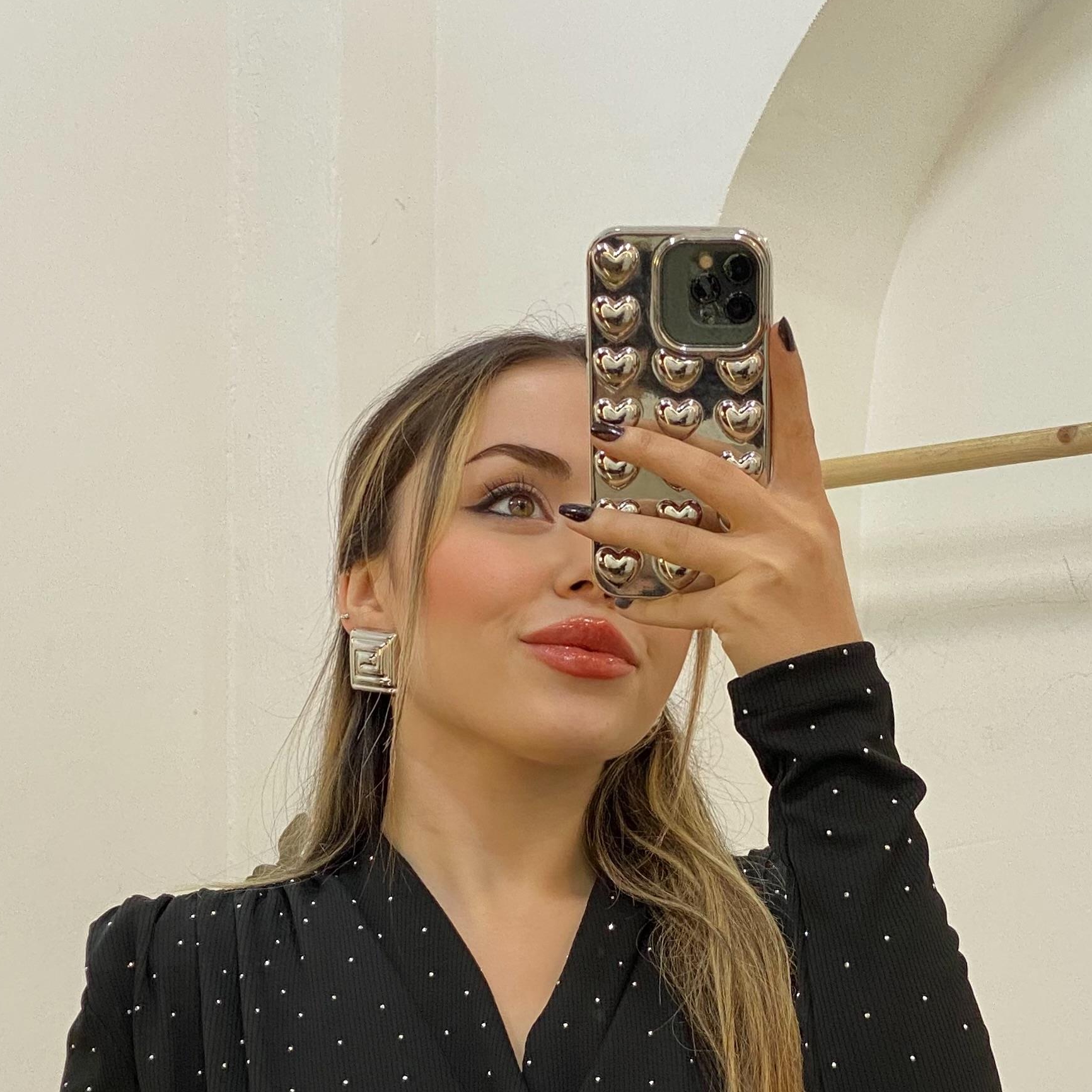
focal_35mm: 107
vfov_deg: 15.9
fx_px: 3819
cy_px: 1153
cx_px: 523
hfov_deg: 16.3
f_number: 2
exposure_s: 1/100
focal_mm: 6
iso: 64
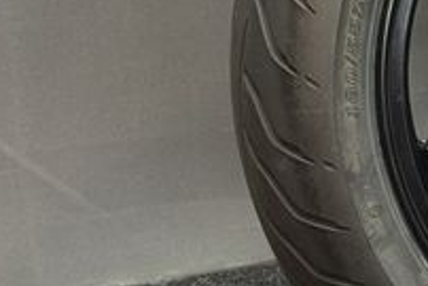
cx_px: 653
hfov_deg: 12.3
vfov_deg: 8.7
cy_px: 53
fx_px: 1880
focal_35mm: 158
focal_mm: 6.76
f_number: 1.78
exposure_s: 1/33
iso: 250
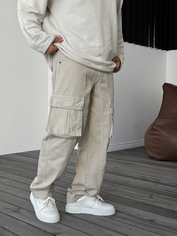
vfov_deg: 39.7
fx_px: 327
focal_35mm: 48
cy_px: 118
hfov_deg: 30.3
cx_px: 88
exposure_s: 1/140
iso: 64
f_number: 1.8
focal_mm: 6.86
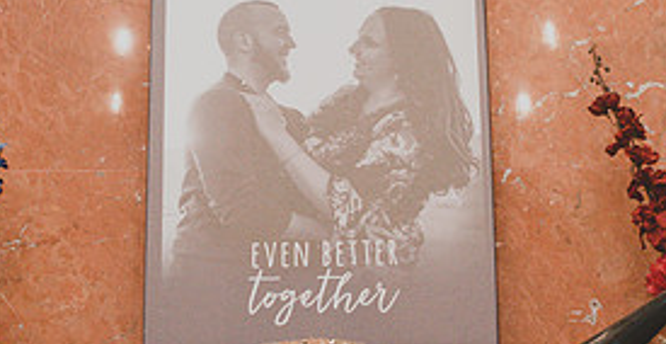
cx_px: 312
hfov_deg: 15.4
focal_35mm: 142
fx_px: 2460
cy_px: 237
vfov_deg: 8.0
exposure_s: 1/60
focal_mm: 40
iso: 3600
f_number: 5
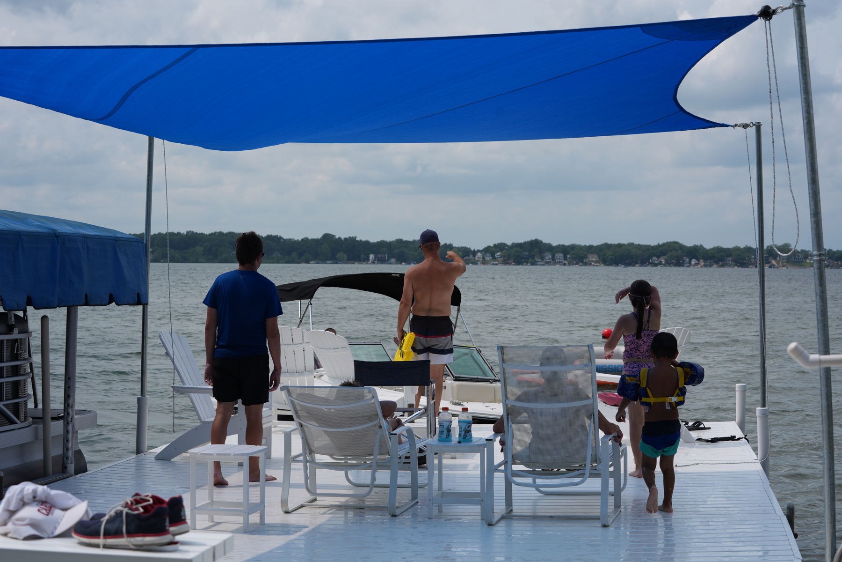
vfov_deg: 19.5
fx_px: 1637
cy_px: 281
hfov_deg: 28.8
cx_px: 421
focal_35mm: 70
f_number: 8
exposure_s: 1/640
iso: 100
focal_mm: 70
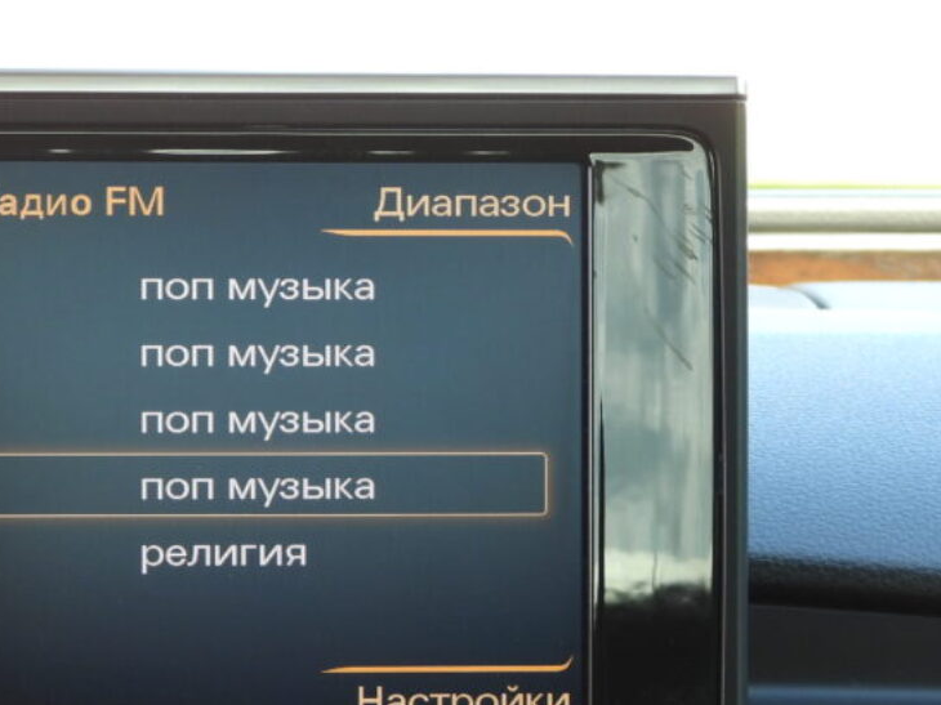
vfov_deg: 7.0
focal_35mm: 213
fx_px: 5788
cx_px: 57
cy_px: 483
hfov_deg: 9.2
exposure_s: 1/60
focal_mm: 17.5
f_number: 3.5
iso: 125
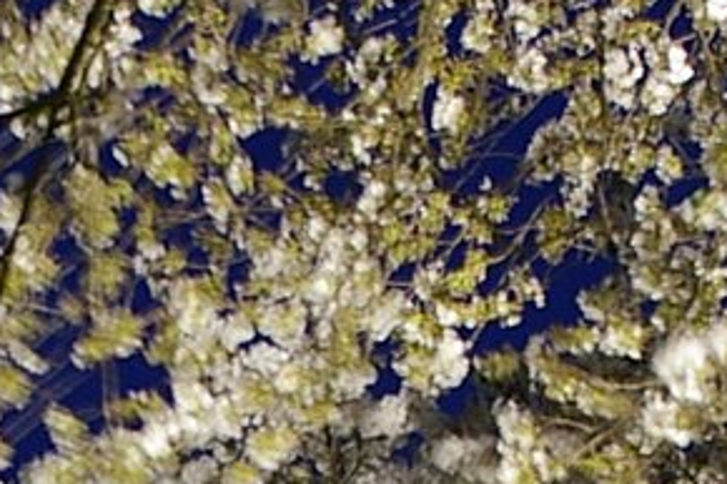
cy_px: 1214
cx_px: -8
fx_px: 5126
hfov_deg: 8.1
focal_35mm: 254
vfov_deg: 5.2
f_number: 5.6
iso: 200
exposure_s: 2
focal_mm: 24
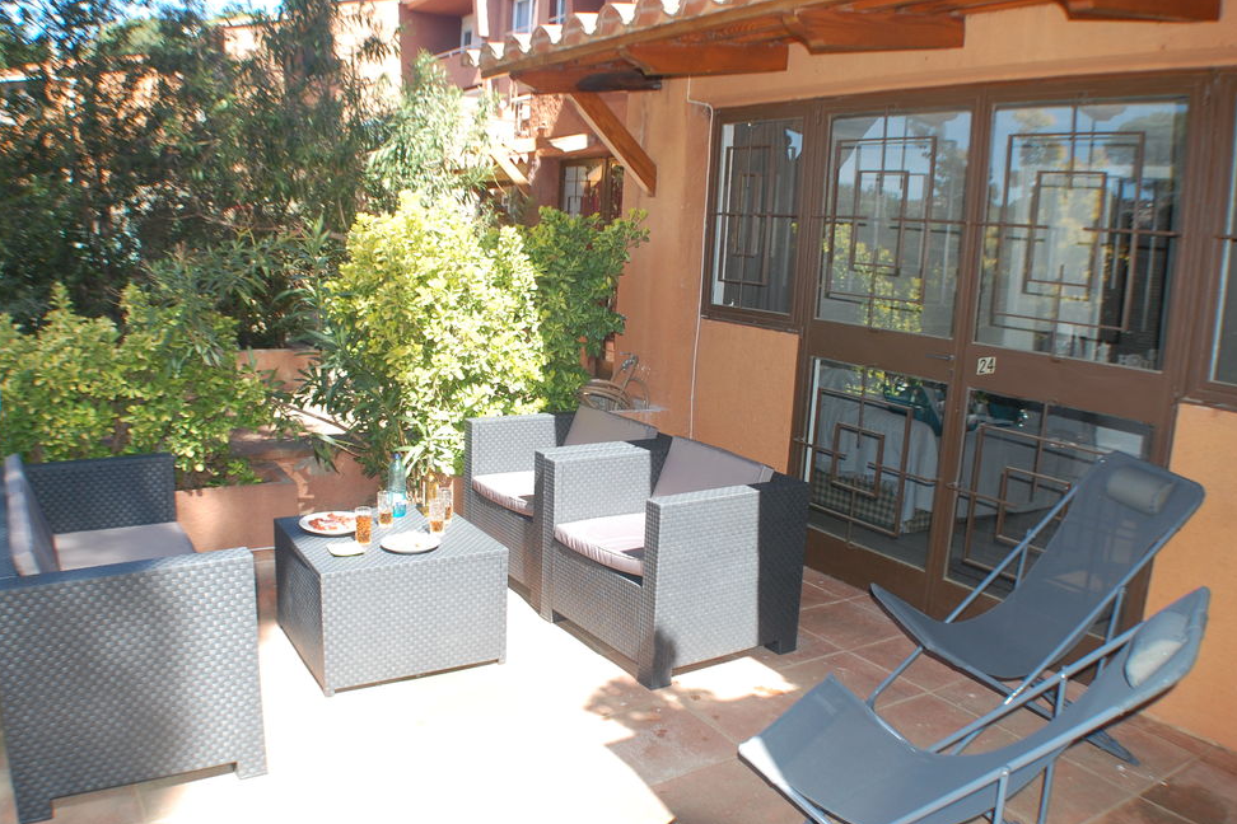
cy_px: 406
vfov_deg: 35.9
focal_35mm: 37
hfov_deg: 51.9
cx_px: 605
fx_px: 1271
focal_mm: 24
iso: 400
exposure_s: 1/250
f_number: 4
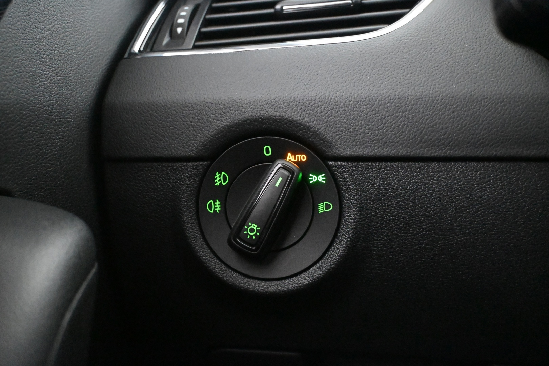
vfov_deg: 40.0
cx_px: 274
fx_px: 503
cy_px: 183
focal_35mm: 33
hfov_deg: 57.2
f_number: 4
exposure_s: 1/50
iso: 12800
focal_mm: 22
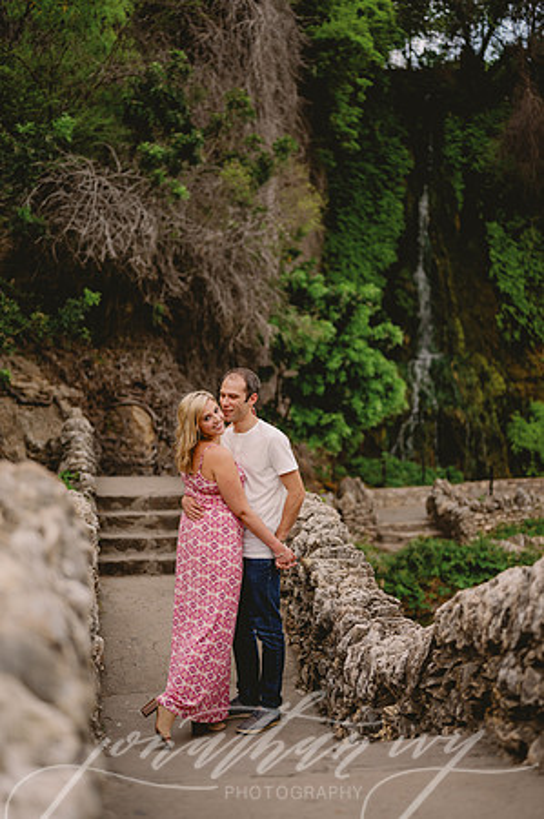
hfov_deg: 26.9
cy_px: 410
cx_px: 272
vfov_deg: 39.6
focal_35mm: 50
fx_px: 1136
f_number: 2
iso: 80
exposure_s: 1/320
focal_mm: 50
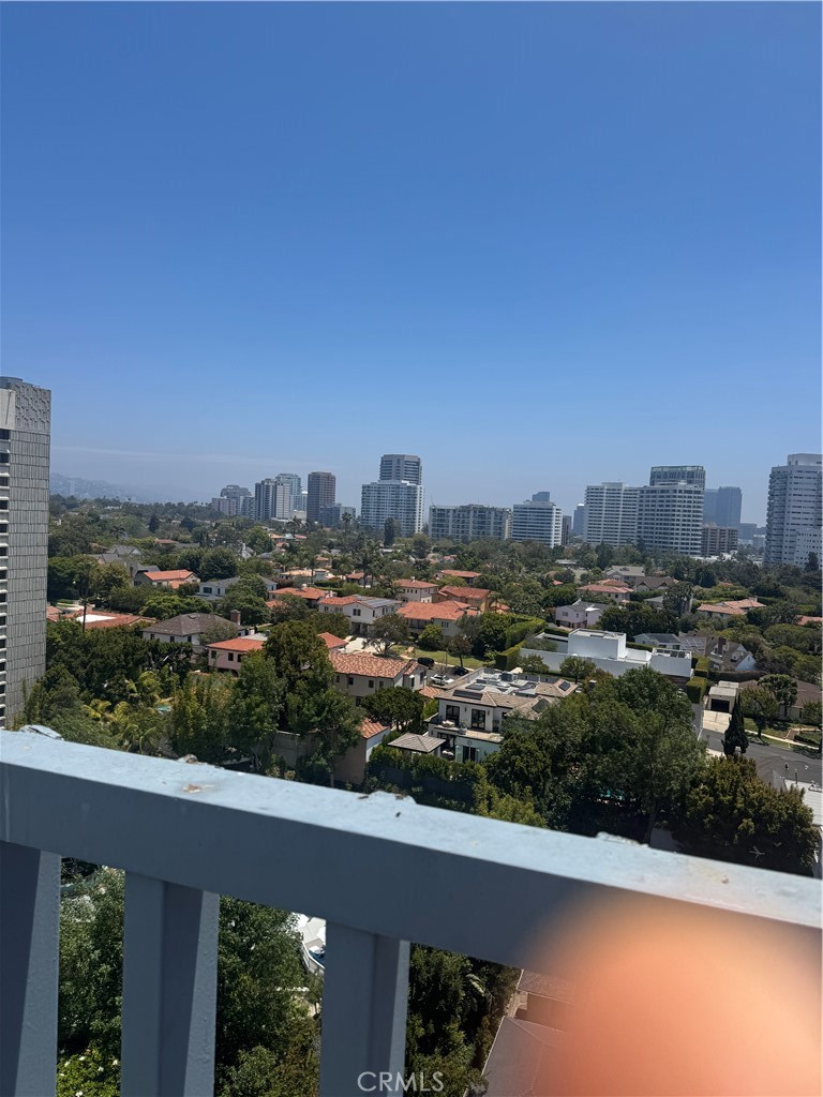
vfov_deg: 71.6
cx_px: 412
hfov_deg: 56.8
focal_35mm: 24
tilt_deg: -3.3
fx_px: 761
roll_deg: -2.1
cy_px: 548
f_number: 1.78
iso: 80
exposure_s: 1/5814
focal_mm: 6.76
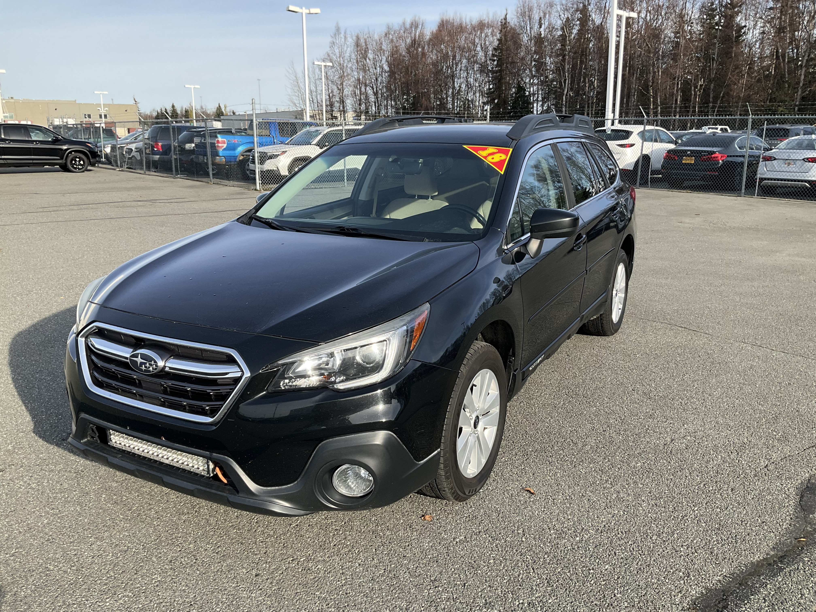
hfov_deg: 61.7
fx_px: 684
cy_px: 306
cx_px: 408
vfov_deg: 48.2
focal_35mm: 29
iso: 25
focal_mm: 3
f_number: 1.8
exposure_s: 1/739
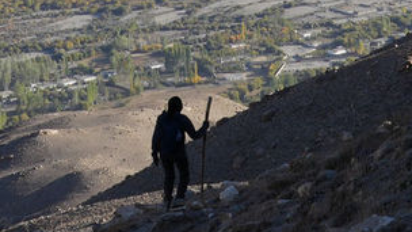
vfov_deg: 4.3
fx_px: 2950
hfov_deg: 8.0
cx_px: 152
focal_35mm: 270
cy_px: -464
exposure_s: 1/125
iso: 100
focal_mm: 49
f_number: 9
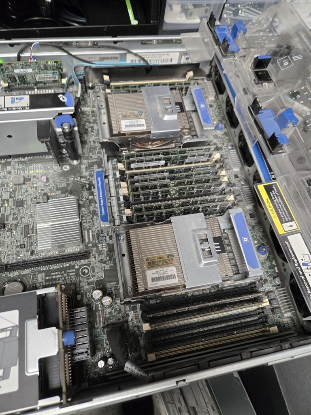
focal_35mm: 23
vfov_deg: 73.9
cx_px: 156
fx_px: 276
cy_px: 208
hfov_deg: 58.9
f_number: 1.8
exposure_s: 1/120
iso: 320
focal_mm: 5.4
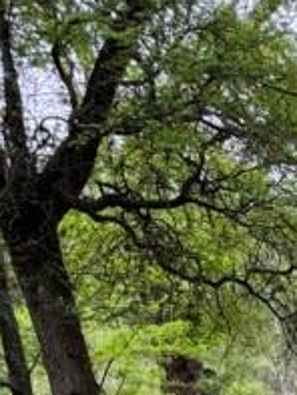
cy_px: 585
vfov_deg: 21.2
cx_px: 480
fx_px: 891
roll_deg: +1.0
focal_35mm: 78
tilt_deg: -15.0
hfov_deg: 16.7
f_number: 1.78
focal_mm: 6.76
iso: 64
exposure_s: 1/146
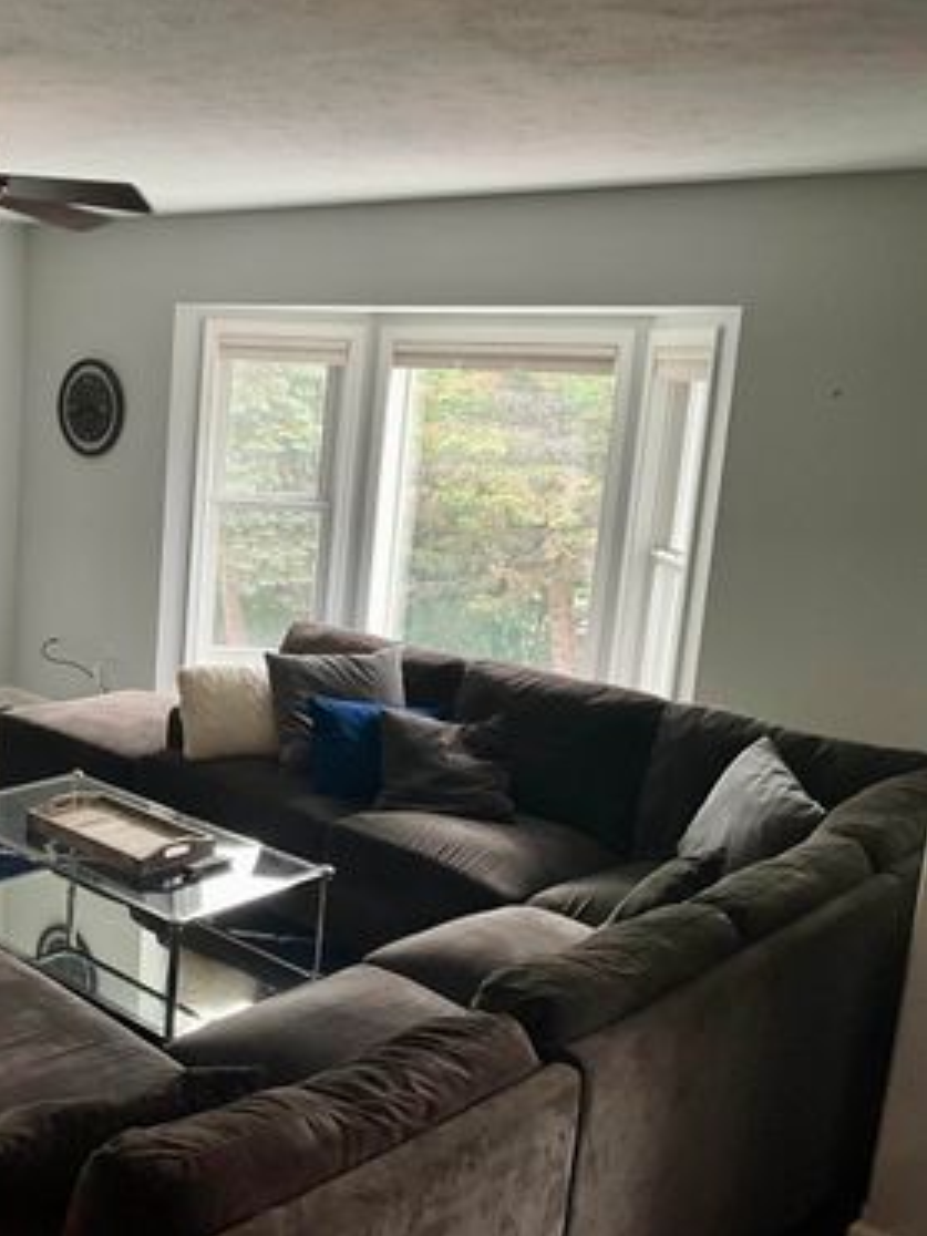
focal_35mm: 39
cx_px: 100
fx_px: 1393
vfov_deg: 47.9
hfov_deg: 34.8
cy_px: 620
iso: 64
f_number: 1.8
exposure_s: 1/89
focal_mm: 3
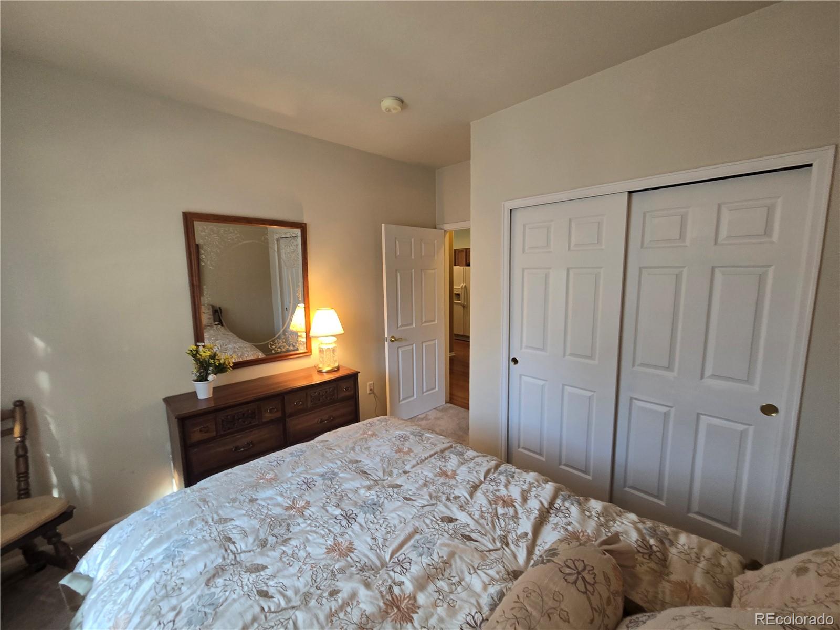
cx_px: 420
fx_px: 315
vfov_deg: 89.9
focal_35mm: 13
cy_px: 315
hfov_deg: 106.2
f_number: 2.2
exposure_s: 1/60
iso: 100
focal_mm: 2.2
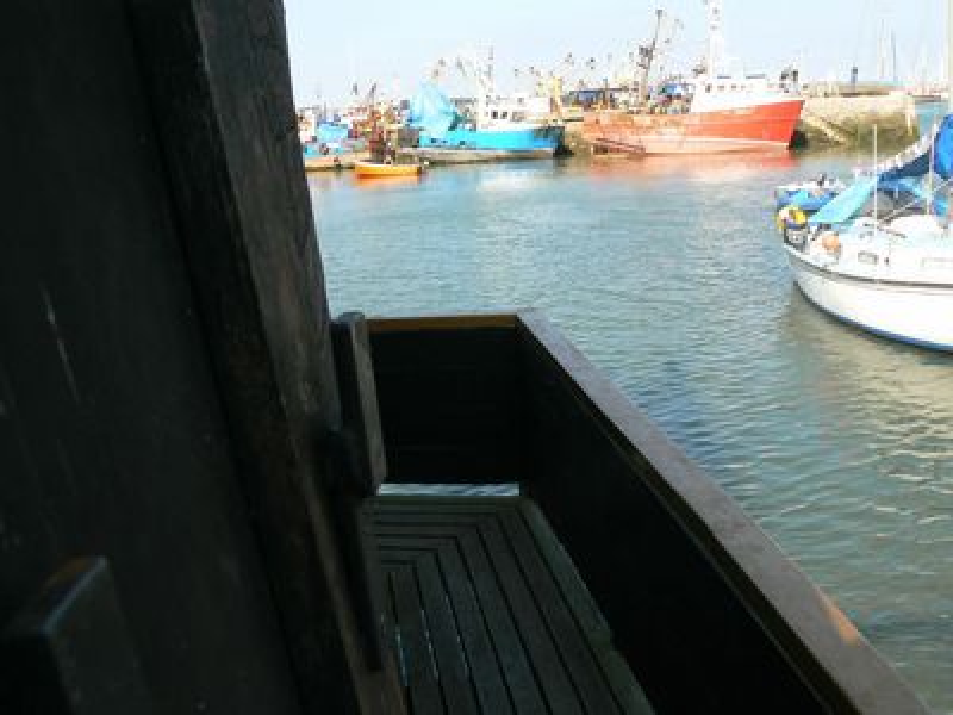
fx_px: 991
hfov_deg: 51.4
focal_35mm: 36
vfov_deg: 39.7
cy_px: 358
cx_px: 476
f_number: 5.6
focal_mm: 6
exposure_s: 1/200
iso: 80
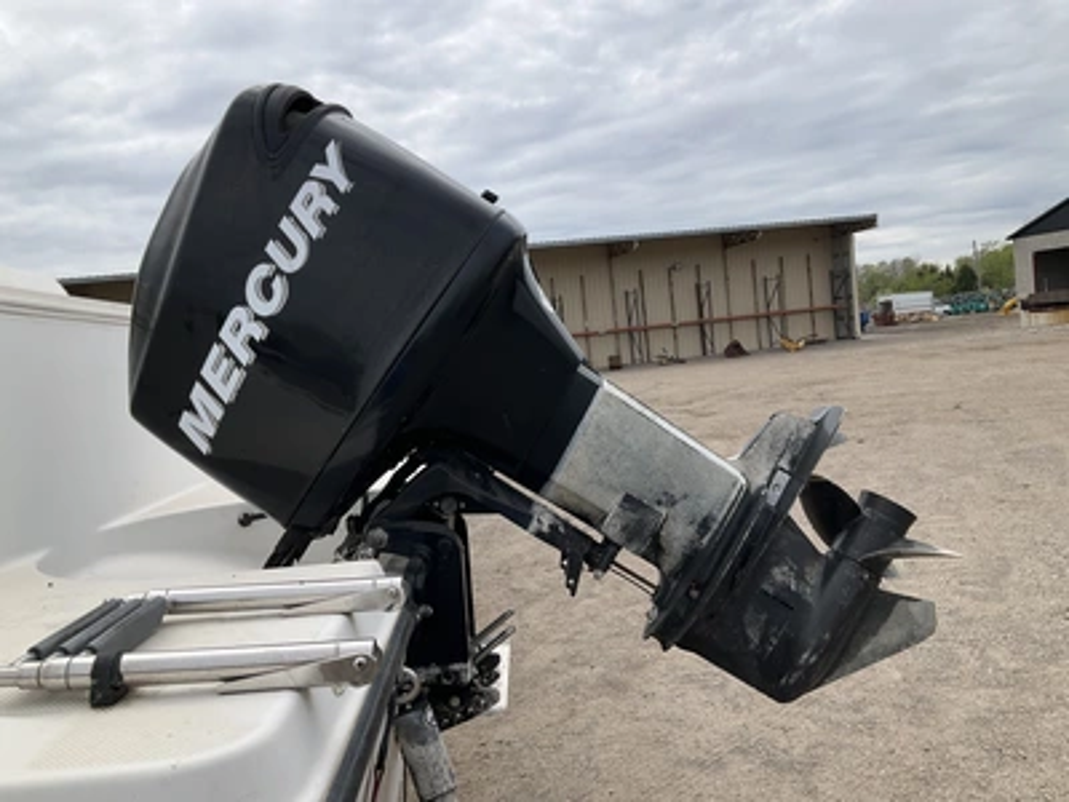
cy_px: 401
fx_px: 896
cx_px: 534
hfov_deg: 61.7
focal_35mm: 29
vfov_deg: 48.2
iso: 25
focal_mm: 3
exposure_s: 1/1912
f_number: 1.8
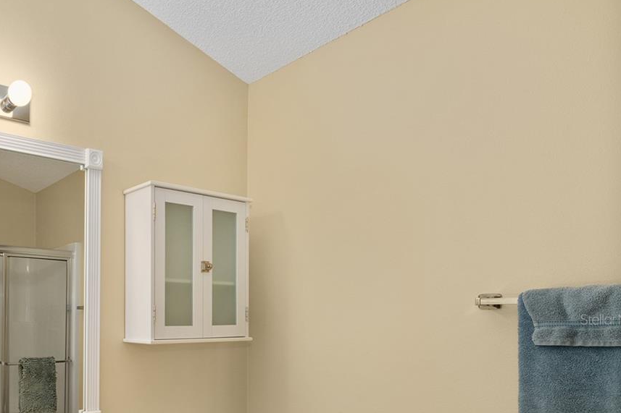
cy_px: 319
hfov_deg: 56.7
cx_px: 65
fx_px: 483
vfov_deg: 44.5
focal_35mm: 28
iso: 400
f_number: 8
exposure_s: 1/15
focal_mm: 15
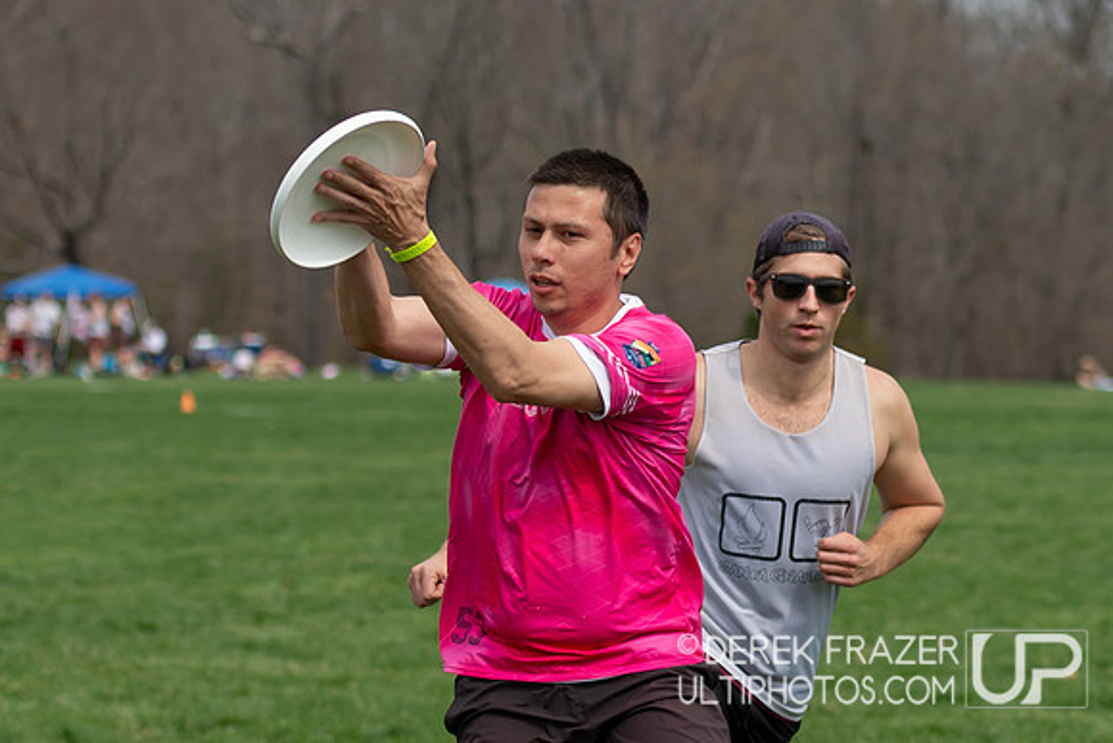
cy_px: 475
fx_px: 5934
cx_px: 880
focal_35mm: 192
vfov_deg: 7.2
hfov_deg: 10.7
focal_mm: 70
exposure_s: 1/3200
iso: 125
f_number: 2.8
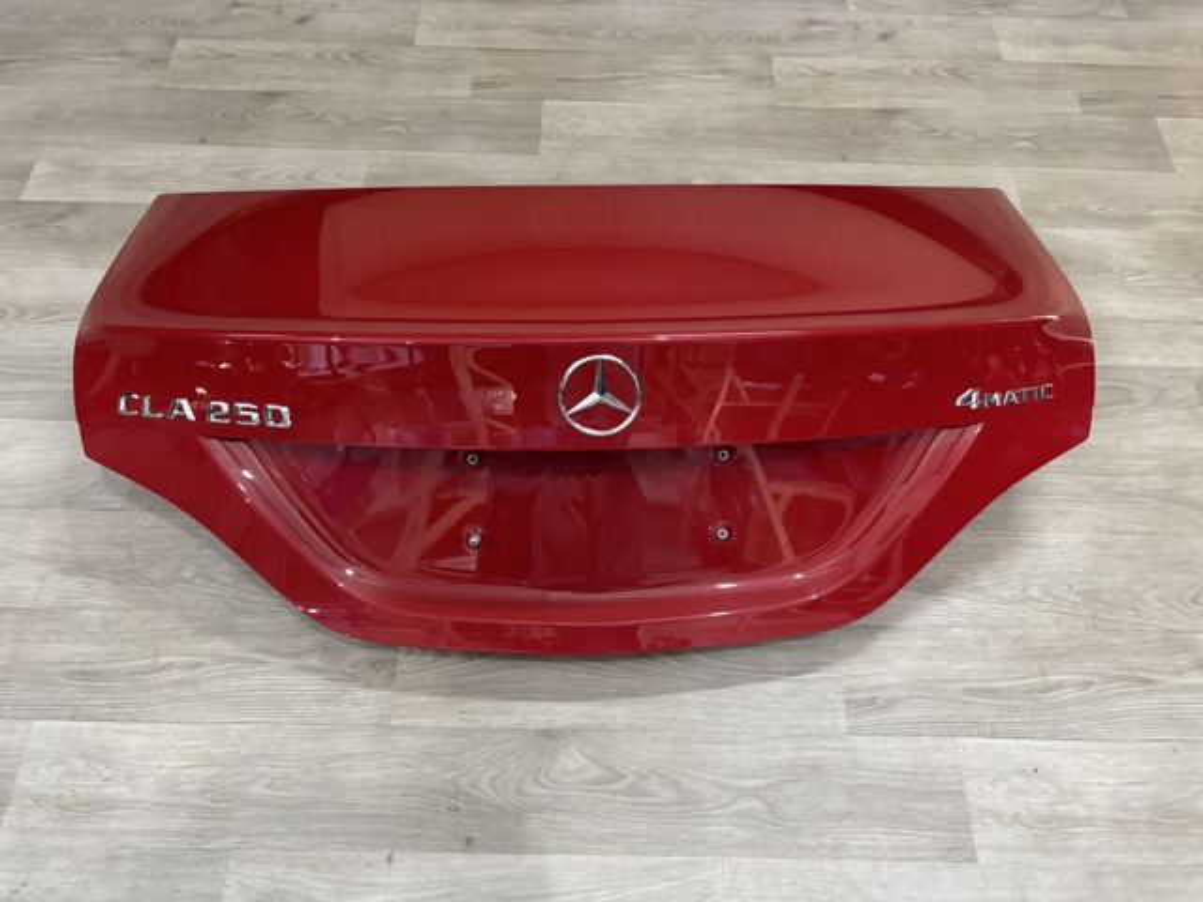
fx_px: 904
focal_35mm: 26
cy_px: 451
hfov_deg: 67.3
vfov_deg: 53.1
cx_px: 602
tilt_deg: -60.3
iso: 400
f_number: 1.6
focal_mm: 5.96
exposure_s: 1/60
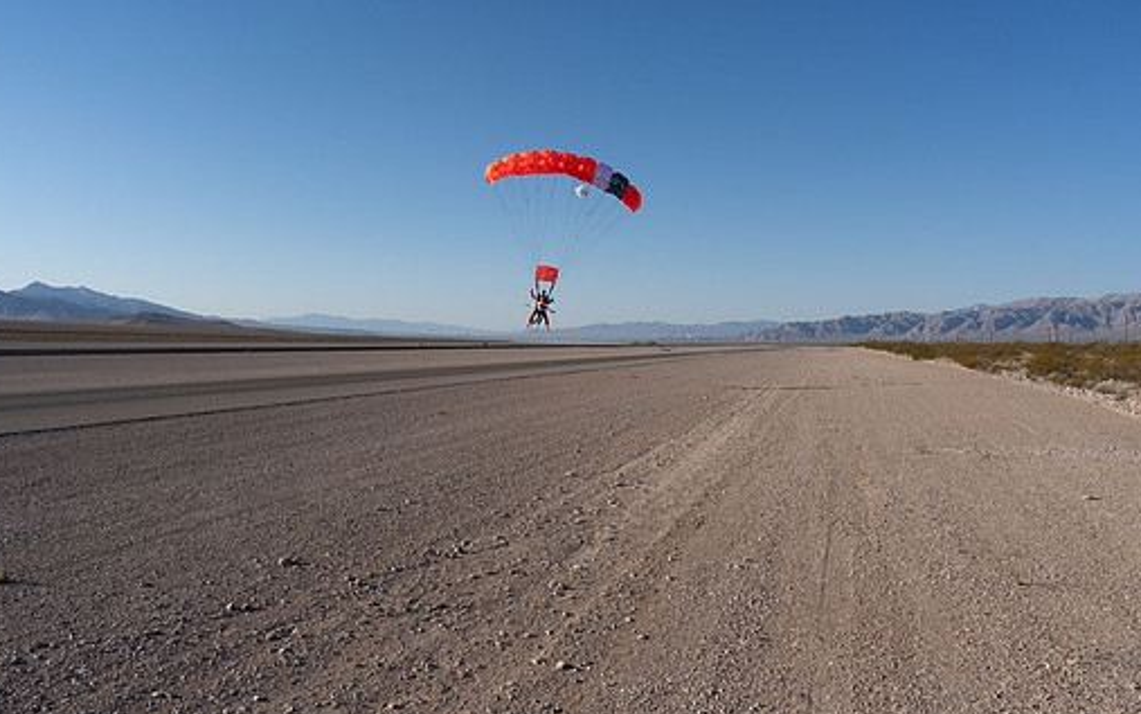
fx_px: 871
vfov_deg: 44.5
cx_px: 513
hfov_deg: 66.3
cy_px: 310
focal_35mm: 28
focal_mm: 24
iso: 800
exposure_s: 1/2000
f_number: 11
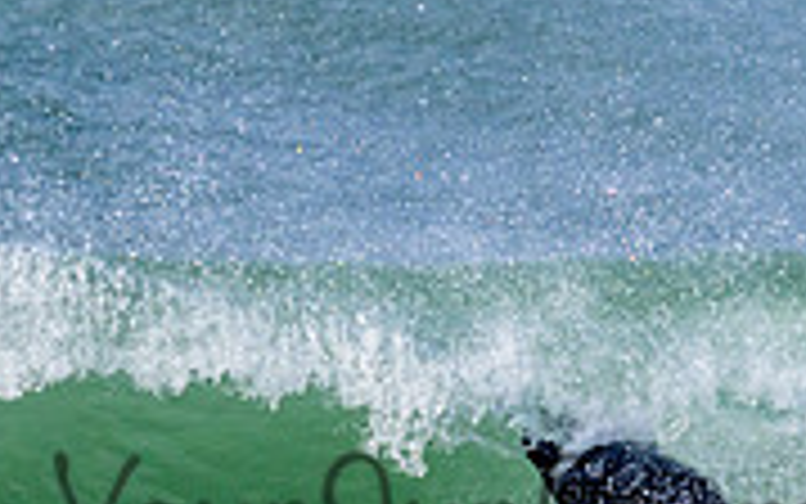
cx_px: 518
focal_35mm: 2649
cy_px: 484
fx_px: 58206
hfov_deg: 0.8
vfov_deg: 0.5
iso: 1100
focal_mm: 800
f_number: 11
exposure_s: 1/2000
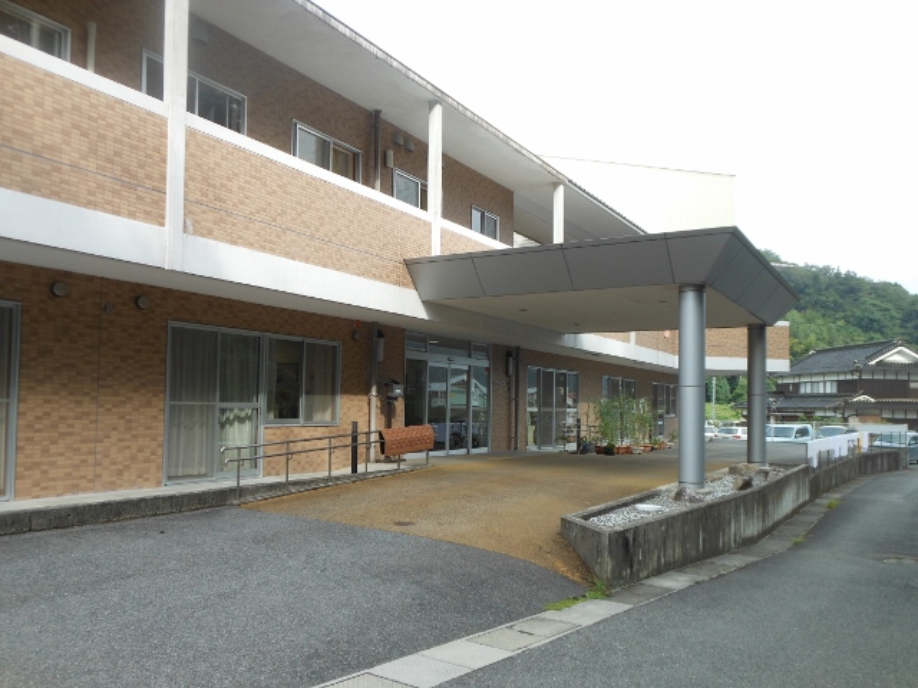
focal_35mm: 29
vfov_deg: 48.2
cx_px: 459
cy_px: 344
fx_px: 769
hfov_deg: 61.7
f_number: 3.3
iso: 80
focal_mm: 5.2
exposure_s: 1/200
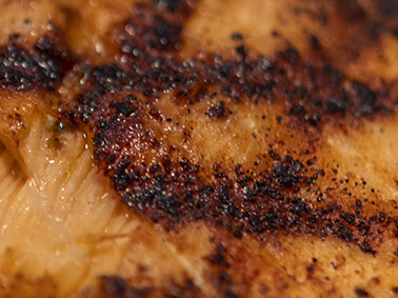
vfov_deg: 6.5
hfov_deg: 8.6
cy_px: 135
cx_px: 42
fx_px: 2631
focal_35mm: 229
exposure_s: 1/125
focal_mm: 60
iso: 64
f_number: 3
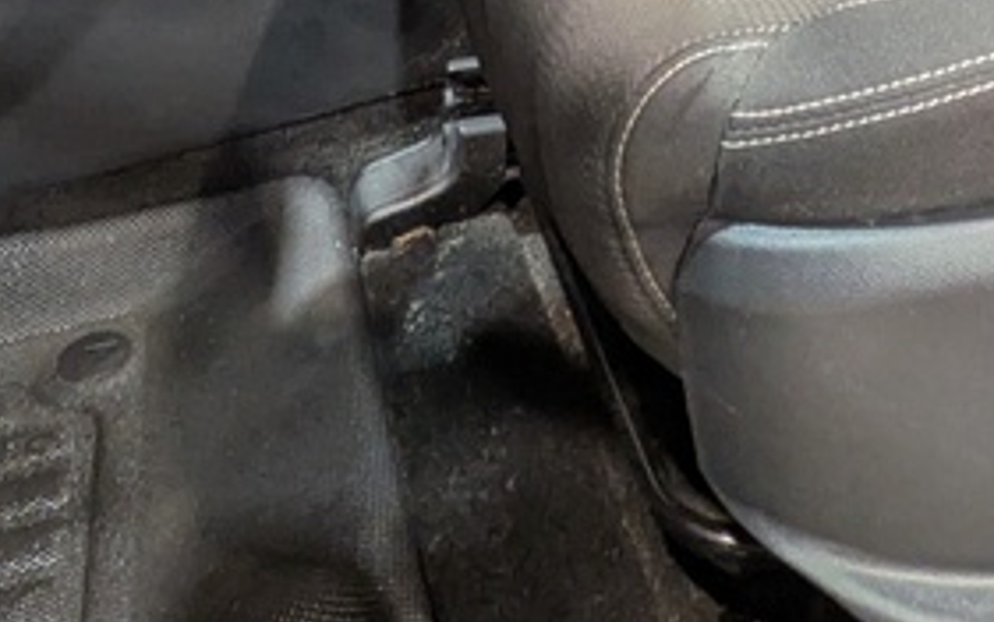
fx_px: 1464
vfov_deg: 18.0
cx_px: 690
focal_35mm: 54
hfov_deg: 37.0
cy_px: -558
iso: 79
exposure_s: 1/30
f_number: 2.2
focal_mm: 1.83
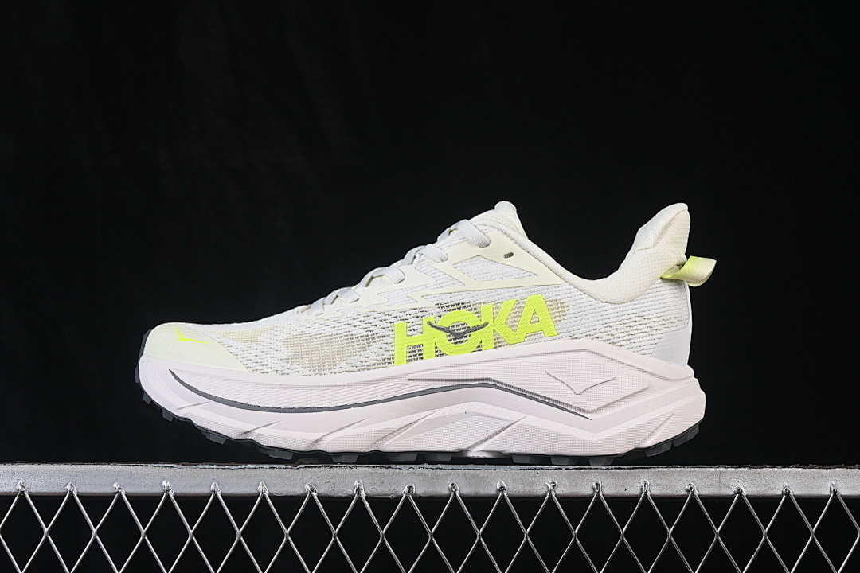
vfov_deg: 18.2
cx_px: 430
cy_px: 286
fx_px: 1792
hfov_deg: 27.0
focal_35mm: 75
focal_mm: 50
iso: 160
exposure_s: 1/80
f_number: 8
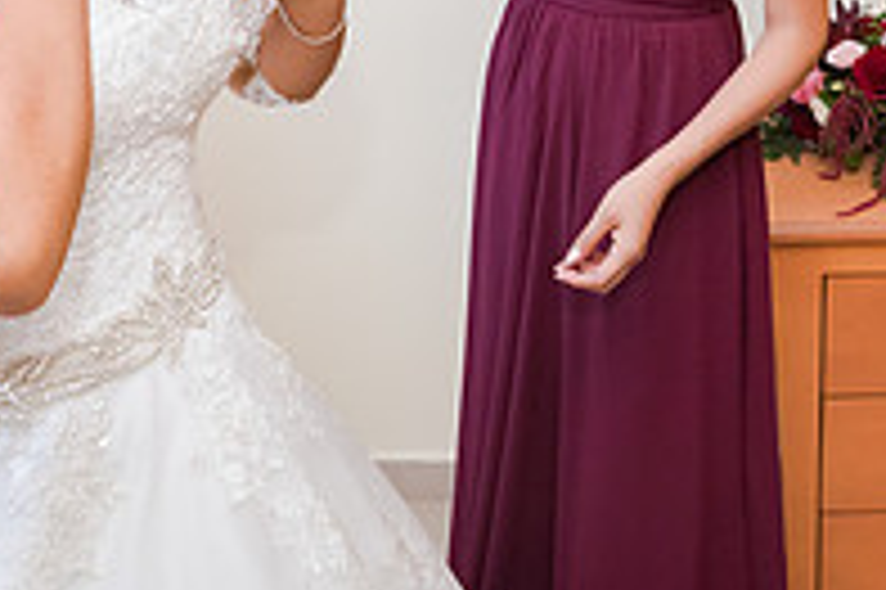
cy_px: -196
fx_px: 1377
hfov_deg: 34.6
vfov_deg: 21.6
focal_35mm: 56
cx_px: 702
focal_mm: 19
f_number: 3.5
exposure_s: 1/125
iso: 1600
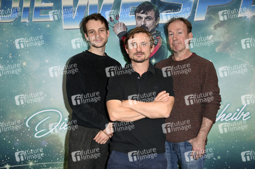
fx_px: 368
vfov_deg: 26.0
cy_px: 84
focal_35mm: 52
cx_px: 128
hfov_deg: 38.2
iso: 500
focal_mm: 52
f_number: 5.6
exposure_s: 1/250
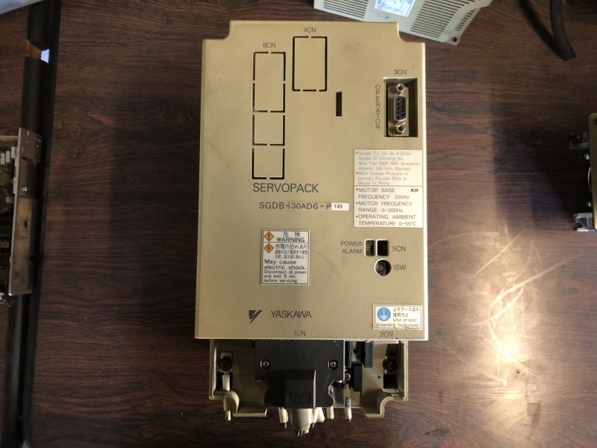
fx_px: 483
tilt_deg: -85.2
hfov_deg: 63.4
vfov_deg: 49.7
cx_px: 298
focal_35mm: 28
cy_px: 224
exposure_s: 1/13
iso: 100
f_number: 1.8
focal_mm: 3.99
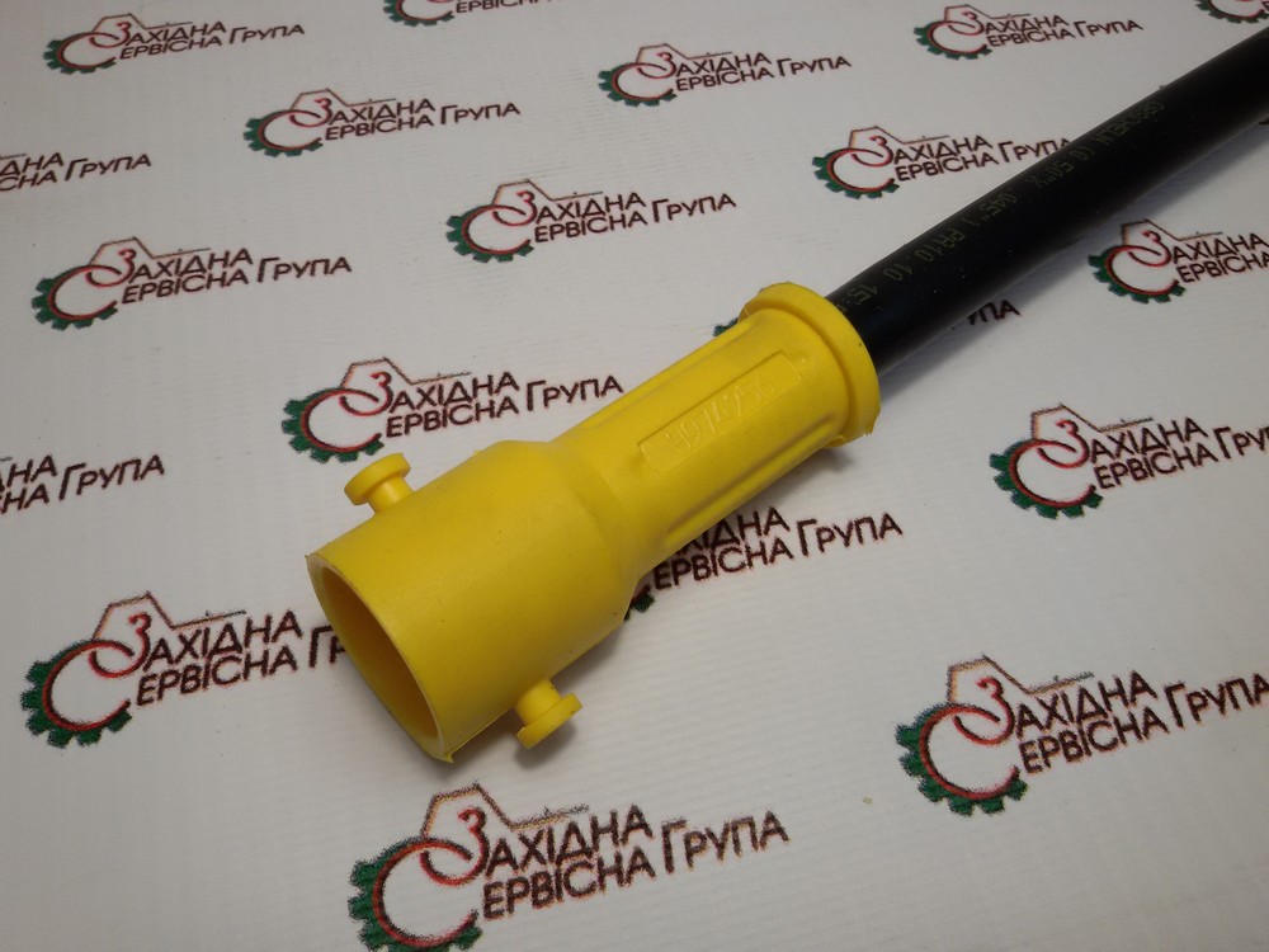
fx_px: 1136
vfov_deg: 45.4
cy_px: 476
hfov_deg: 58.4
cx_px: 634
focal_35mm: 31
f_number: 2.4
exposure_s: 1/100
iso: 40
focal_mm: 2.93
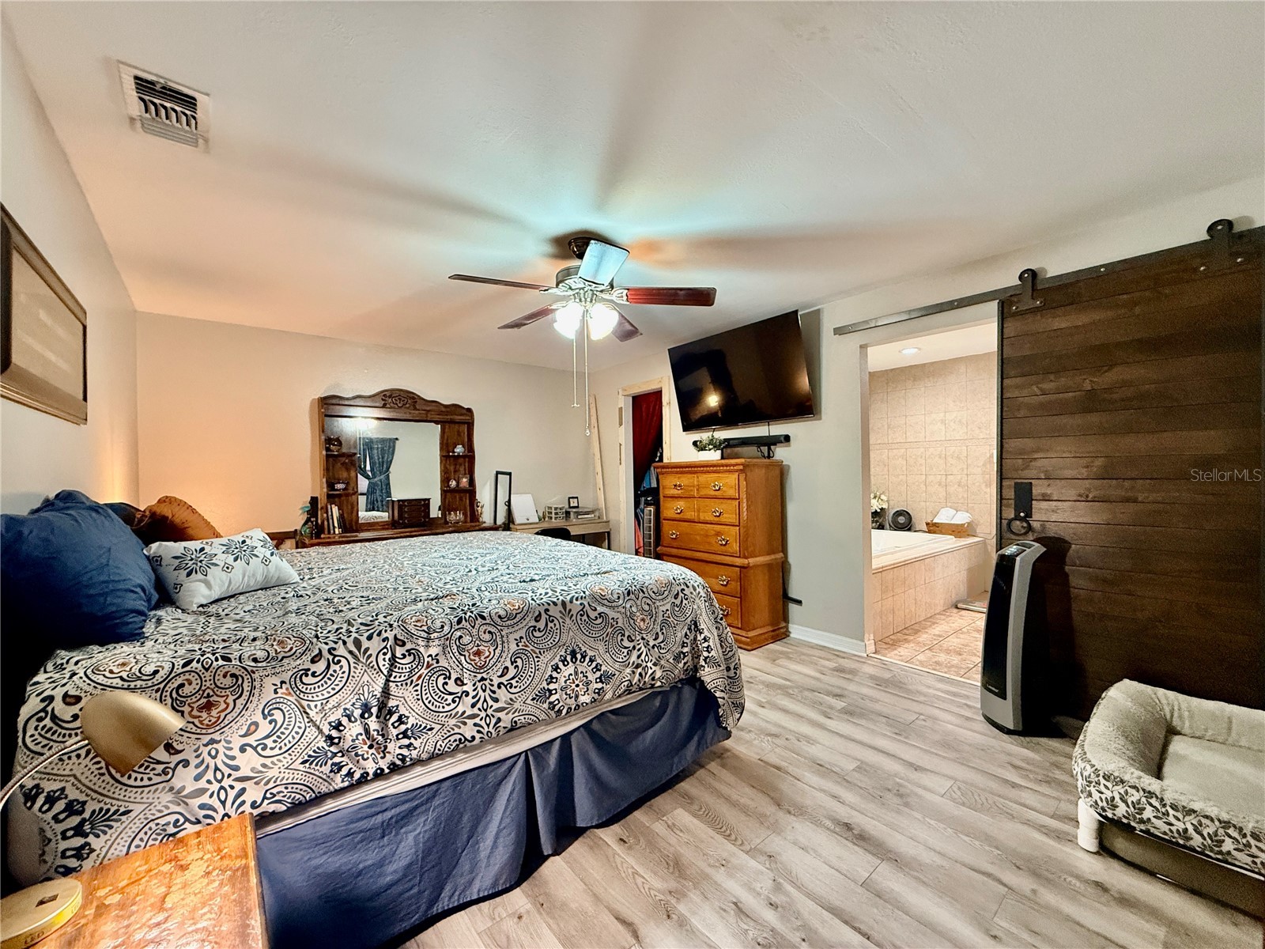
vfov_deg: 85.7
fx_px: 512
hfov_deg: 102.1
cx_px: 632
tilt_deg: +0.3
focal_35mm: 14
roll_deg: +0.9
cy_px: 474
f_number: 2.2
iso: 500
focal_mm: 2.22
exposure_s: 1/60
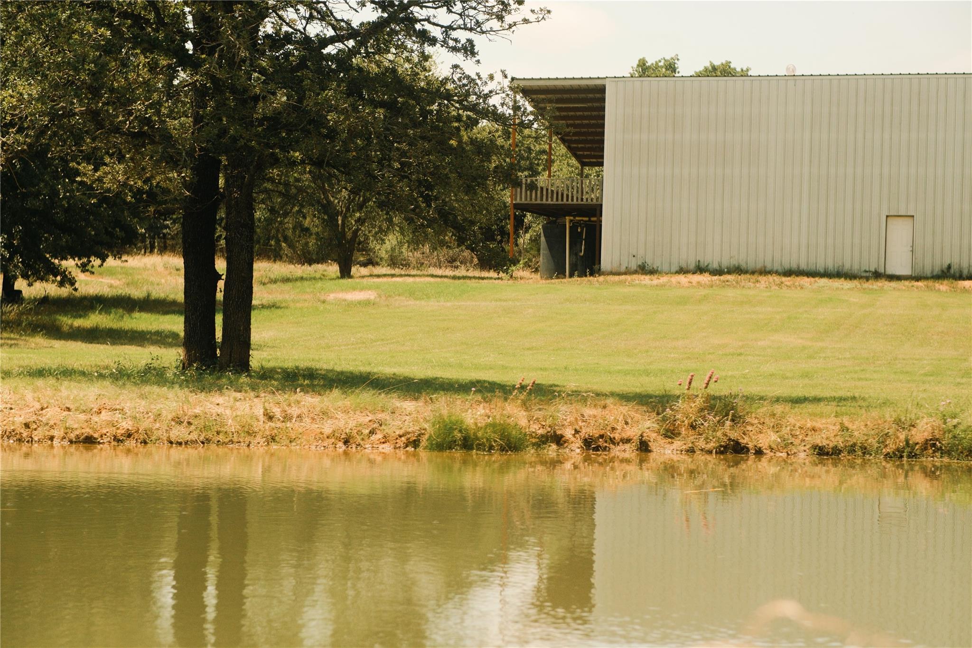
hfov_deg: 24.2
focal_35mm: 84
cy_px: 324
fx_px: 2268
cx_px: 486
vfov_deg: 16.3
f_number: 2.8
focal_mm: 56
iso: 1250
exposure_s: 1/4000
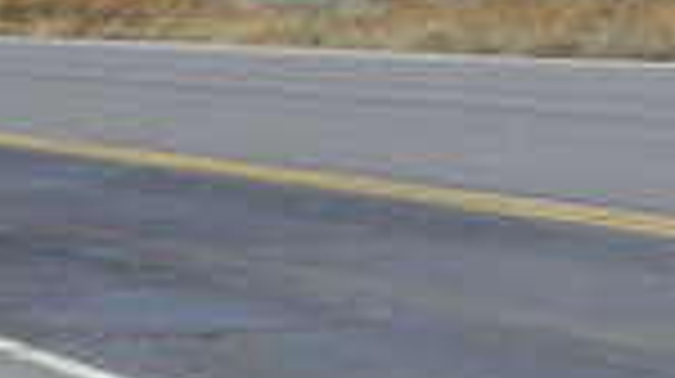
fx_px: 3165
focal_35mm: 177
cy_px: 9
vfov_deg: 6.8
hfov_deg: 10.9
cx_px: -760
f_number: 5
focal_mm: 6.7
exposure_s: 1/1000
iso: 160
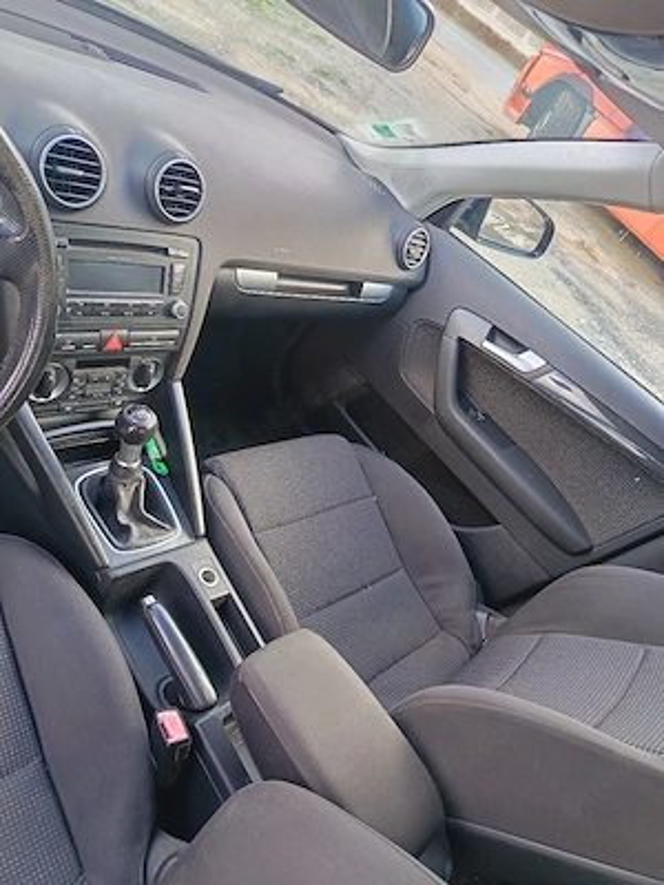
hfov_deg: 56.8
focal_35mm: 24
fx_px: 614
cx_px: 332
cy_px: 442
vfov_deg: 71.6
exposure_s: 1/100
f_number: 1.75
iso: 694
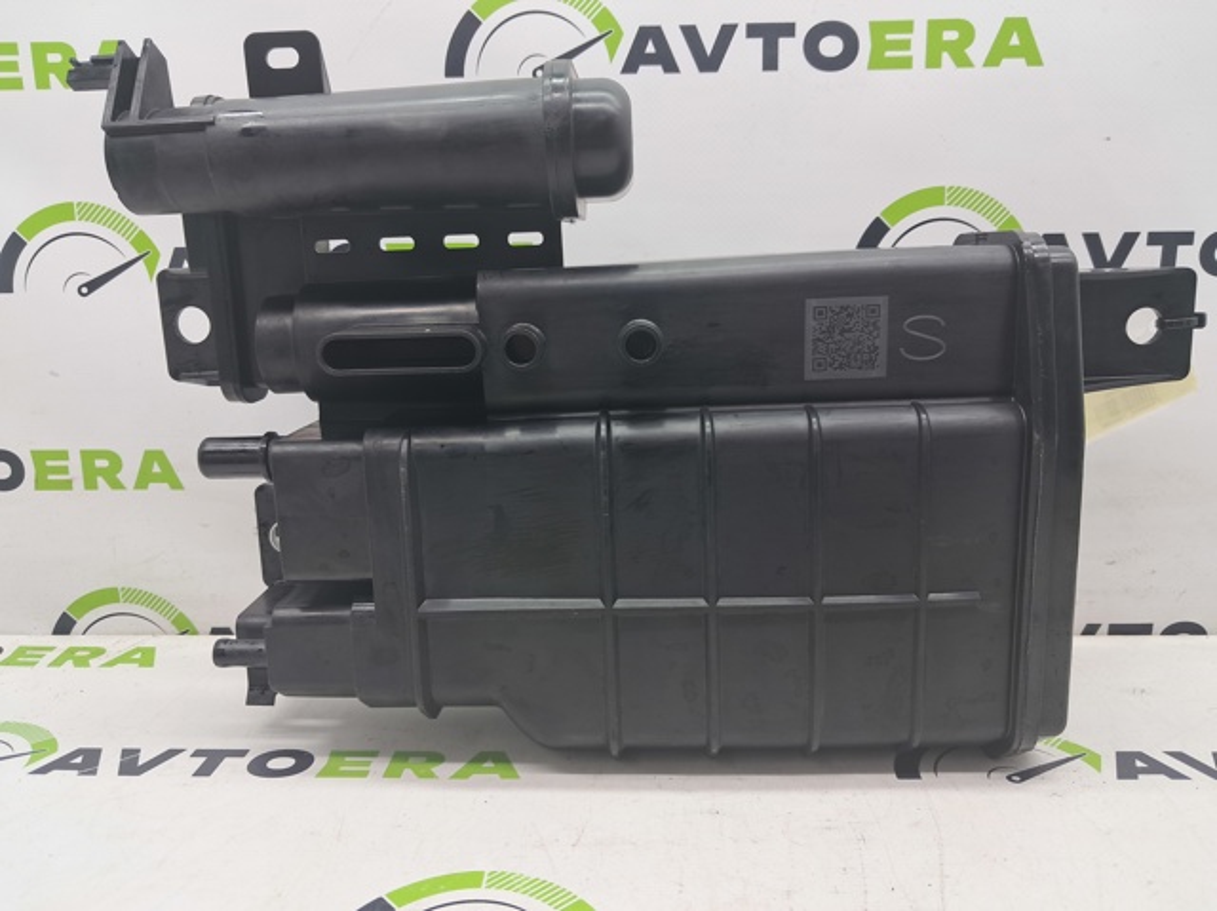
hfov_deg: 65.4
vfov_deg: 51.3
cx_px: 608
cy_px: 456
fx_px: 949
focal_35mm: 27
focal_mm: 4
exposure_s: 1/50
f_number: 1.8
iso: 50
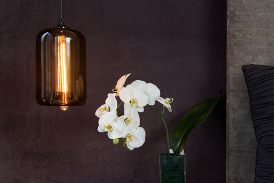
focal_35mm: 60
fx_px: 457
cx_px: 223
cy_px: 111
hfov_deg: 32.4
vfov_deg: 22.6
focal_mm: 24
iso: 100
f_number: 5.6
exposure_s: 1/3
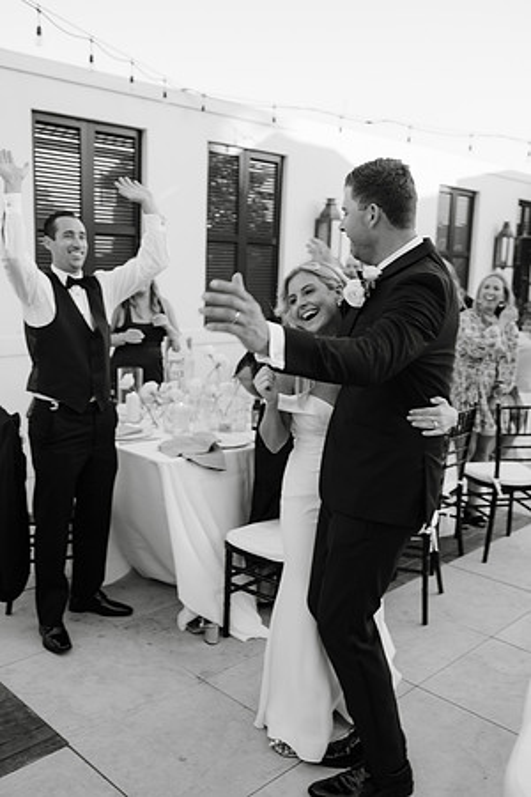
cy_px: 398
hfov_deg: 37.9
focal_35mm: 35
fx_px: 774
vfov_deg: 54.4
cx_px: 266
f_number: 2.8
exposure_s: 1/400
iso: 200
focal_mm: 35
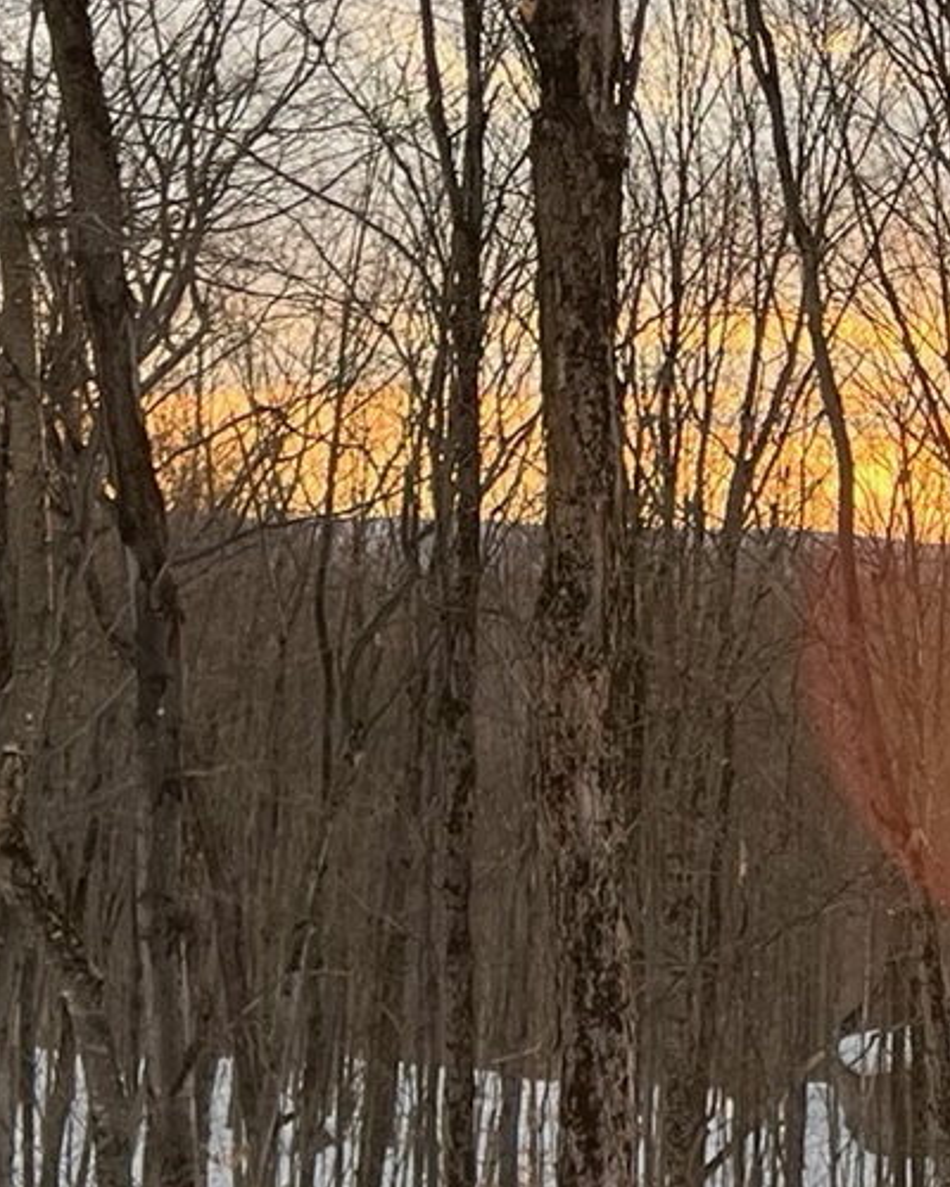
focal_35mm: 104
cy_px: 546
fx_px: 3655
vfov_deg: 18.5
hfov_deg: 14.3
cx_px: 1188
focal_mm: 5.7
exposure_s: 1/219
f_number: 1.5
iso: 40
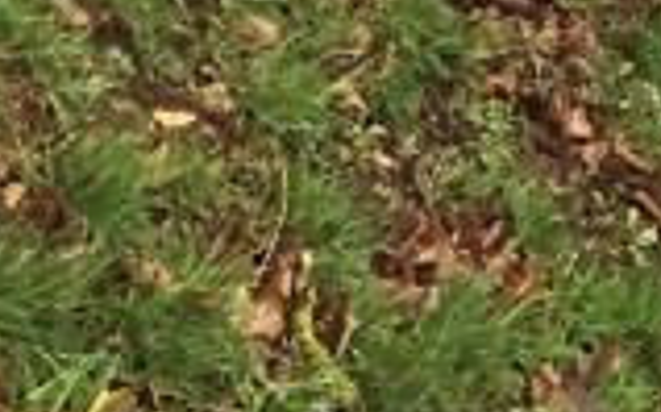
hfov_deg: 9.9
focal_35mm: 191
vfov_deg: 5.9
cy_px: -1144
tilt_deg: -3.7
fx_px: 3437
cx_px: 1484
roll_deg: -0.8
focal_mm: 3.99
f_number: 1.8
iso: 25
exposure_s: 1/30
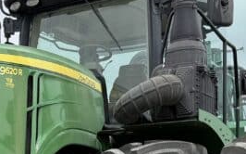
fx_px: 657
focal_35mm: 98
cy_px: 217
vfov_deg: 12.8
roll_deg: +0.6
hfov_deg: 21.1
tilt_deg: -1.5
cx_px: 74
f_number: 1.78
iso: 80
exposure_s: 1/3759
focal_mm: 6.76
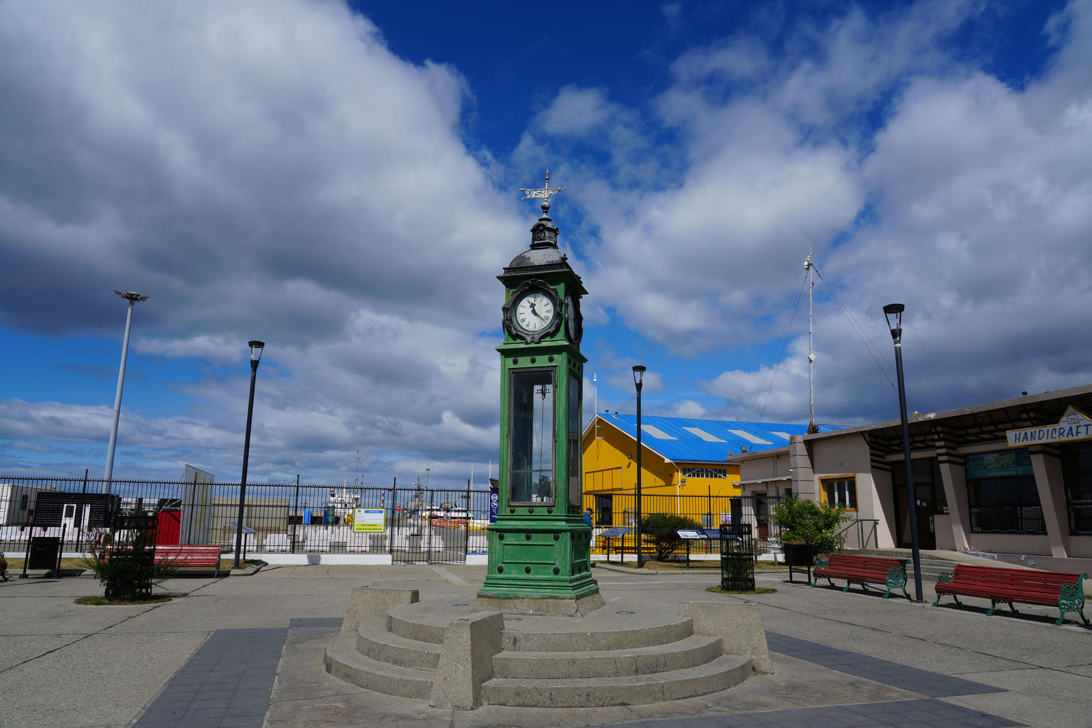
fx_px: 728
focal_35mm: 24
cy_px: 364
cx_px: 546
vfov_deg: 53.1
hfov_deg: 73.8
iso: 100
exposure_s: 1/400
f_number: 10
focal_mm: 24
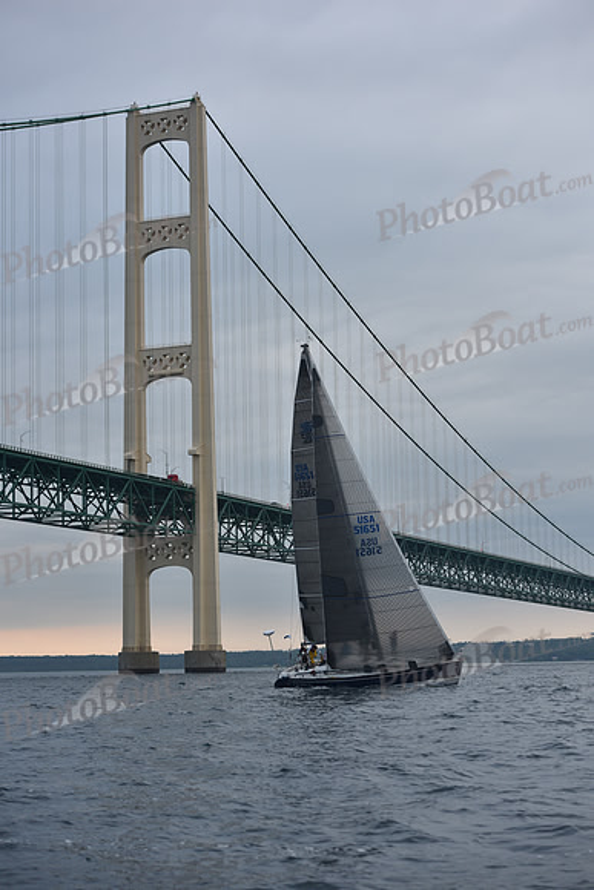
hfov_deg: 19.5
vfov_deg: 28.8
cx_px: 297
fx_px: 1731
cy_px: 445
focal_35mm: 70
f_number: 5
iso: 400
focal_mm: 70
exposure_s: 1/640
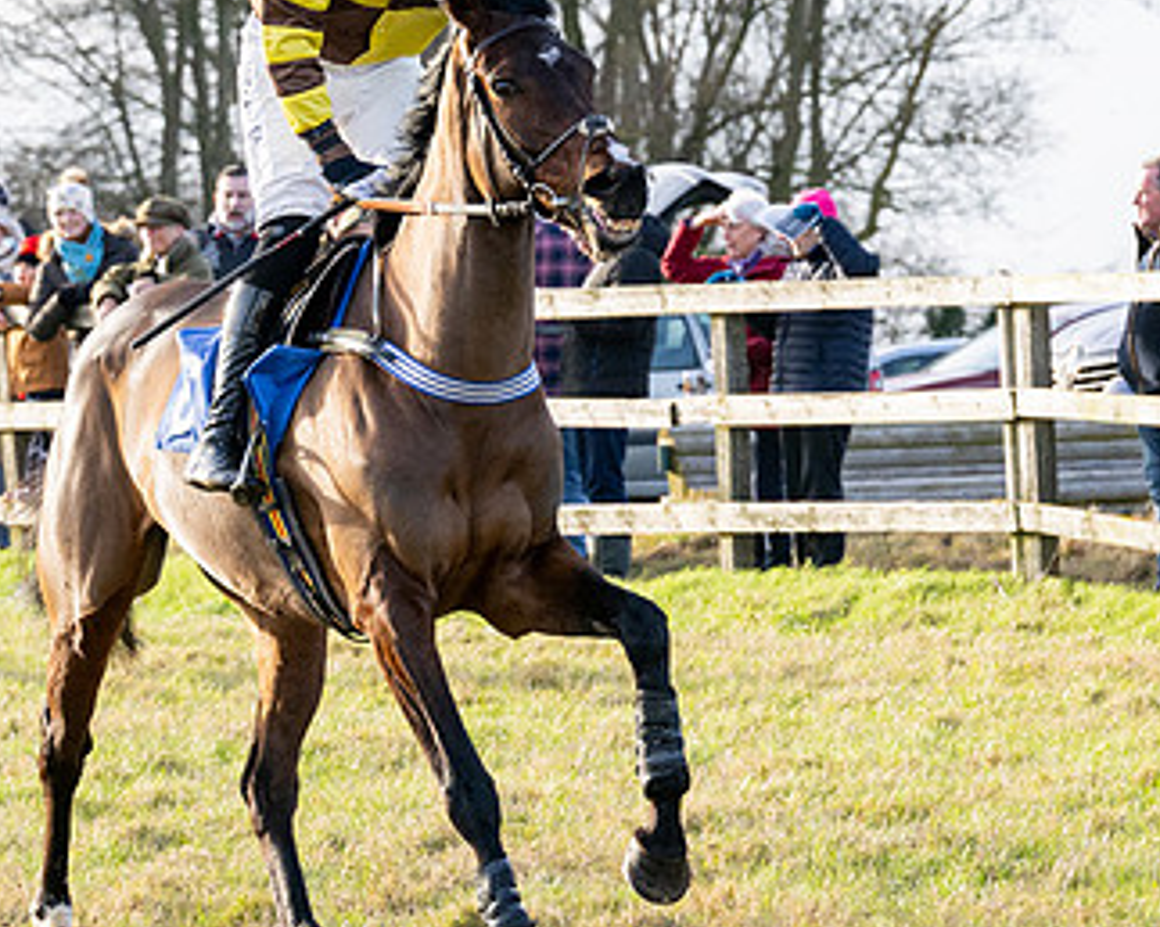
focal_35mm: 339
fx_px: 11631
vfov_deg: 4.6
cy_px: 217
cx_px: 727
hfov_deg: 5.7
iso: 400
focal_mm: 110
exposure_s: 1/1000
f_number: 5
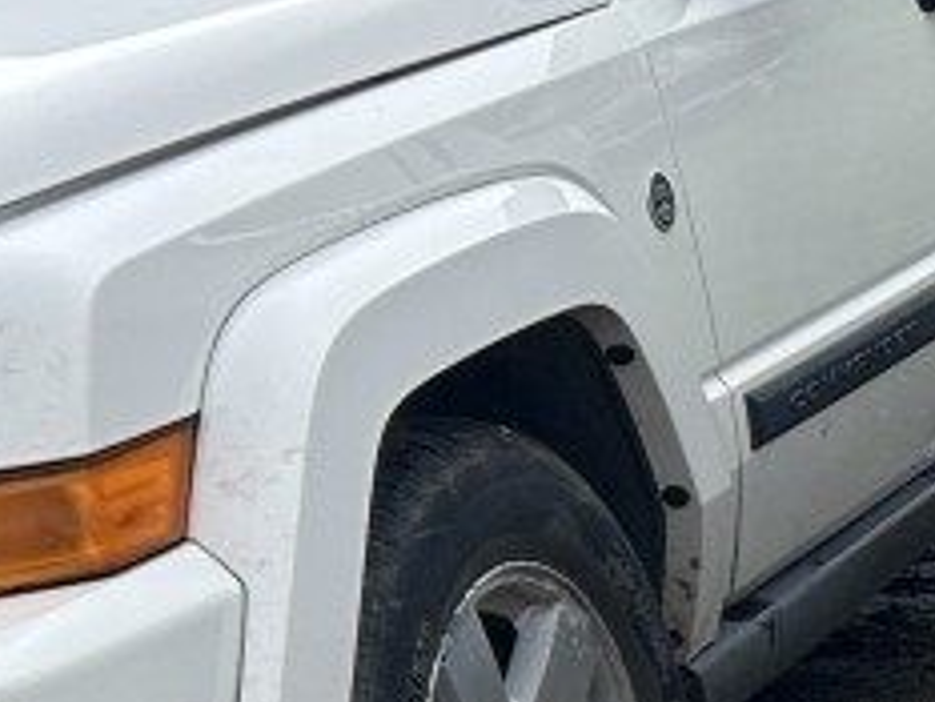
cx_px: 2352
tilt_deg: -21.0
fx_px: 3865
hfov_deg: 11.2
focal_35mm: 143
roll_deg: +0.9
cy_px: 987
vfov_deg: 10.1
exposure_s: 1/2165
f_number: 1.5
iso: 50
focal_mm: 5.7
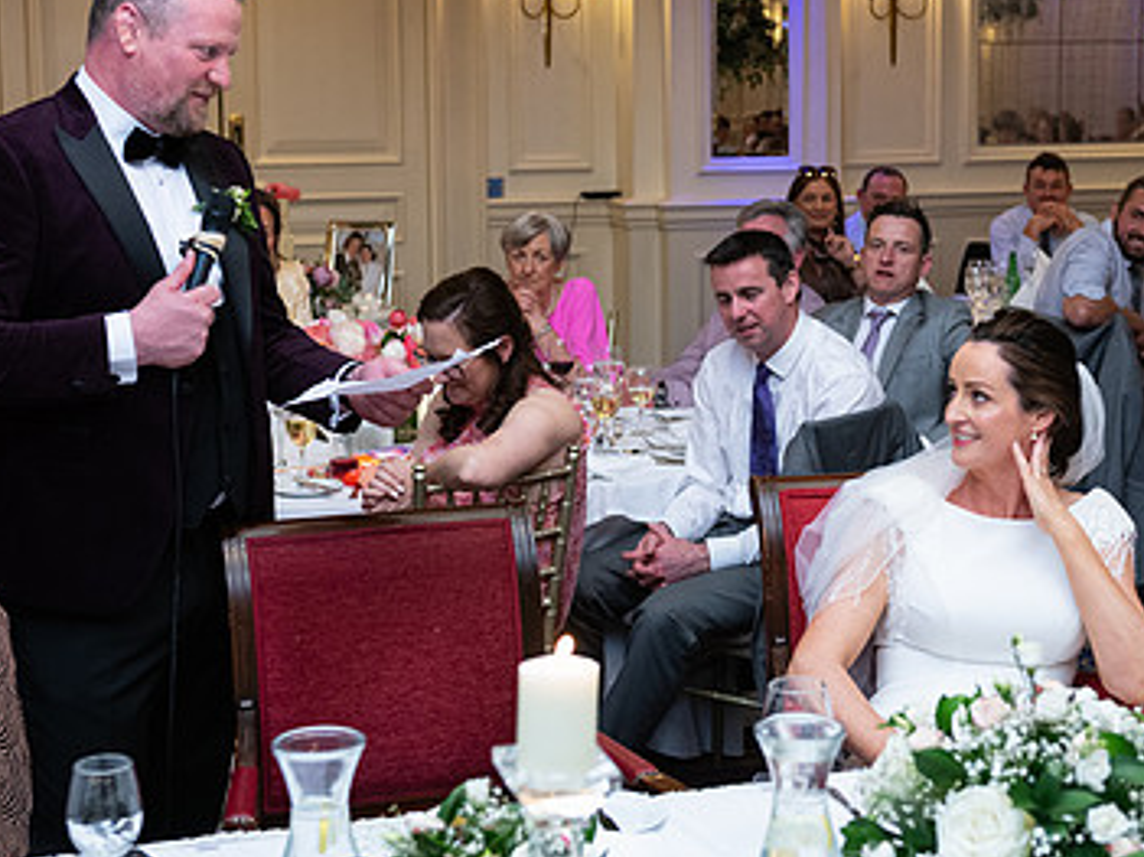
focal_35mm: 70
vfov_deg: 21.0
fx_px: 2313
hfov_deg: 27.7
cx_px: 665
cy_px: 324
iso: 800
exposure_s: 1/160
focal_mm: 44
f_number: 3.5
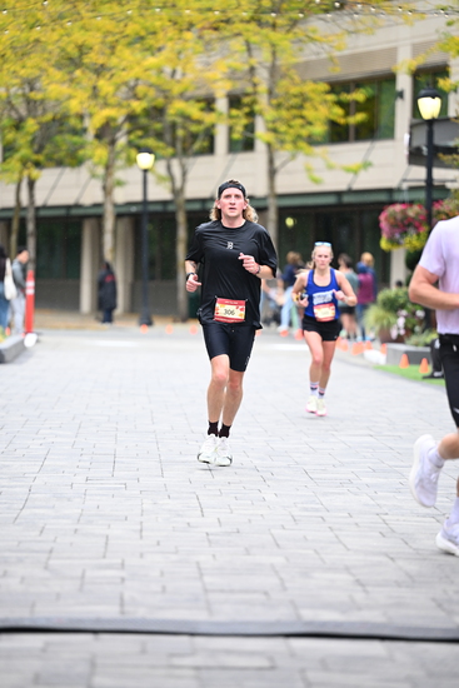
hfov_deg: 8.9
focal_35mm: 155
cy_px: 344
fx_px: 2962
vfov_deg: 13.2
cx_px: 230
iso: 1250
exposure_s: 1/1600
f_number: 2.8
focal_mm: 155
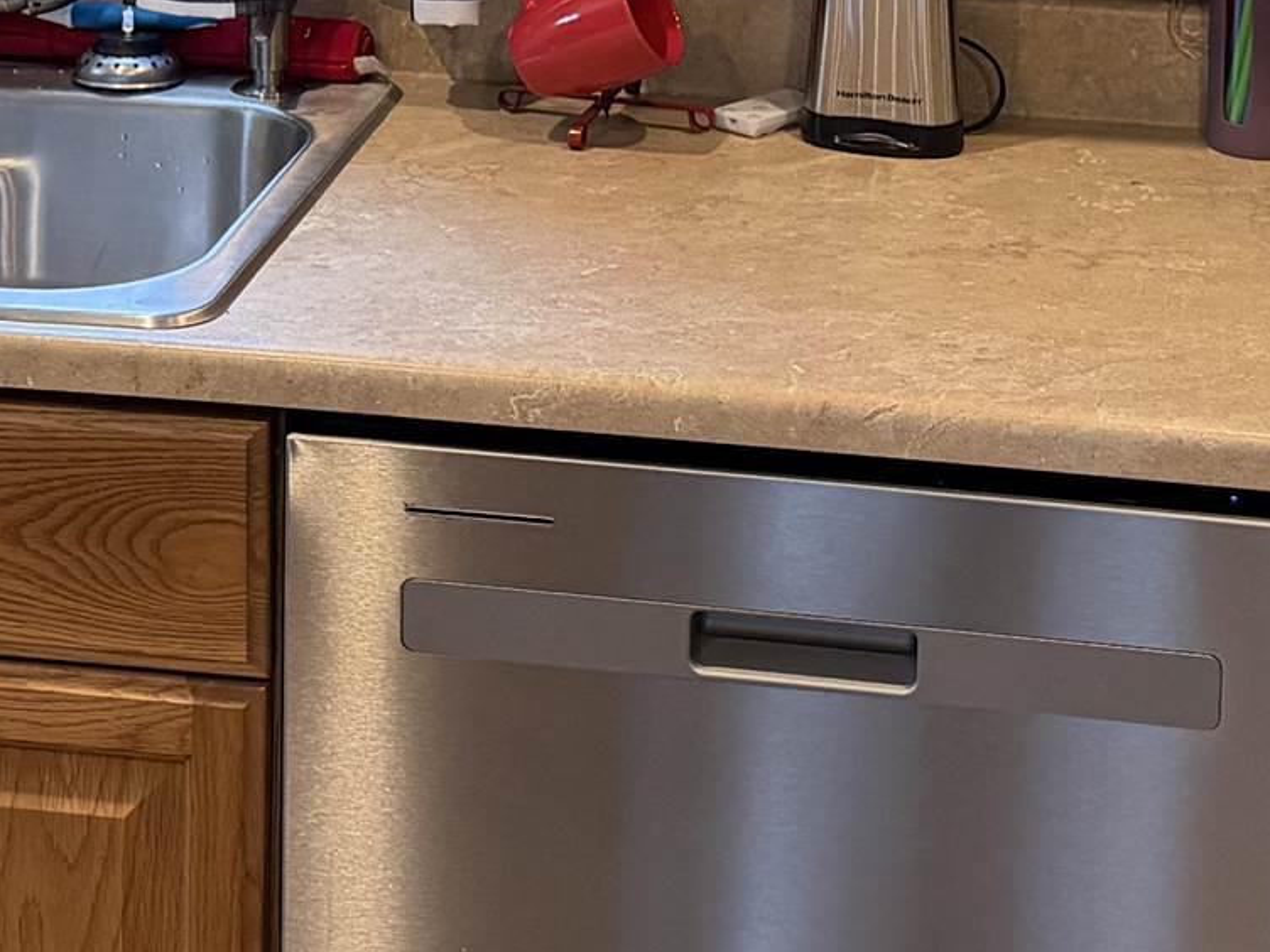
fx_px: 3595
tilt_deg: -8.9
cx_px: 554
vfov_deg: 14.4
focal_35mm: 98
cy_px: -339
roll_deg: -1.4
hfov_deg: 20.0
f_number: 1.78
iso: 400
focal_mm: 6.76
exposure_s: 1/120
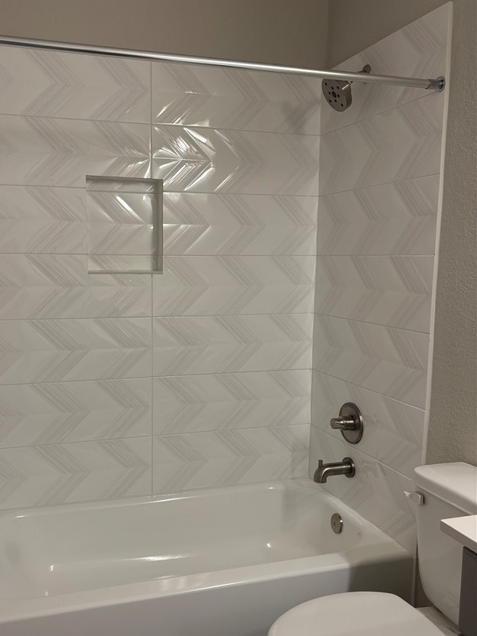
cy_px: 330
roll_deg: -0.3
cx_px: 184
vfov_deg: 56.8
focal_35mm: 32
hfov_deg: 43.9
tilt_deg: -7.3
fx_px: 588
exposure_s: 1/120
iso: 80
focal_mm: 5.96
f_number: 1.6
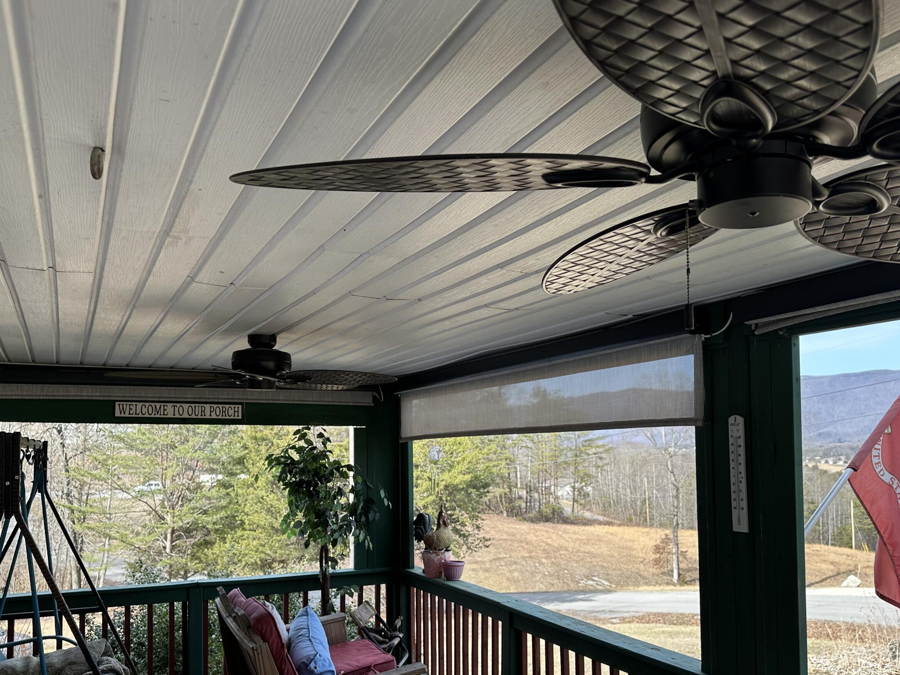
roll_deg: +1.4
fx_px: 806
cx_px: 453
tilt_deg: +3.1
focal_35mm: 31
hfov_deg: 58.4
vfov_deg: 45.2
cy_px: 397
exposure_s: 1/676
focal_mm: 6.86
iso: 80
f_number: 1.78
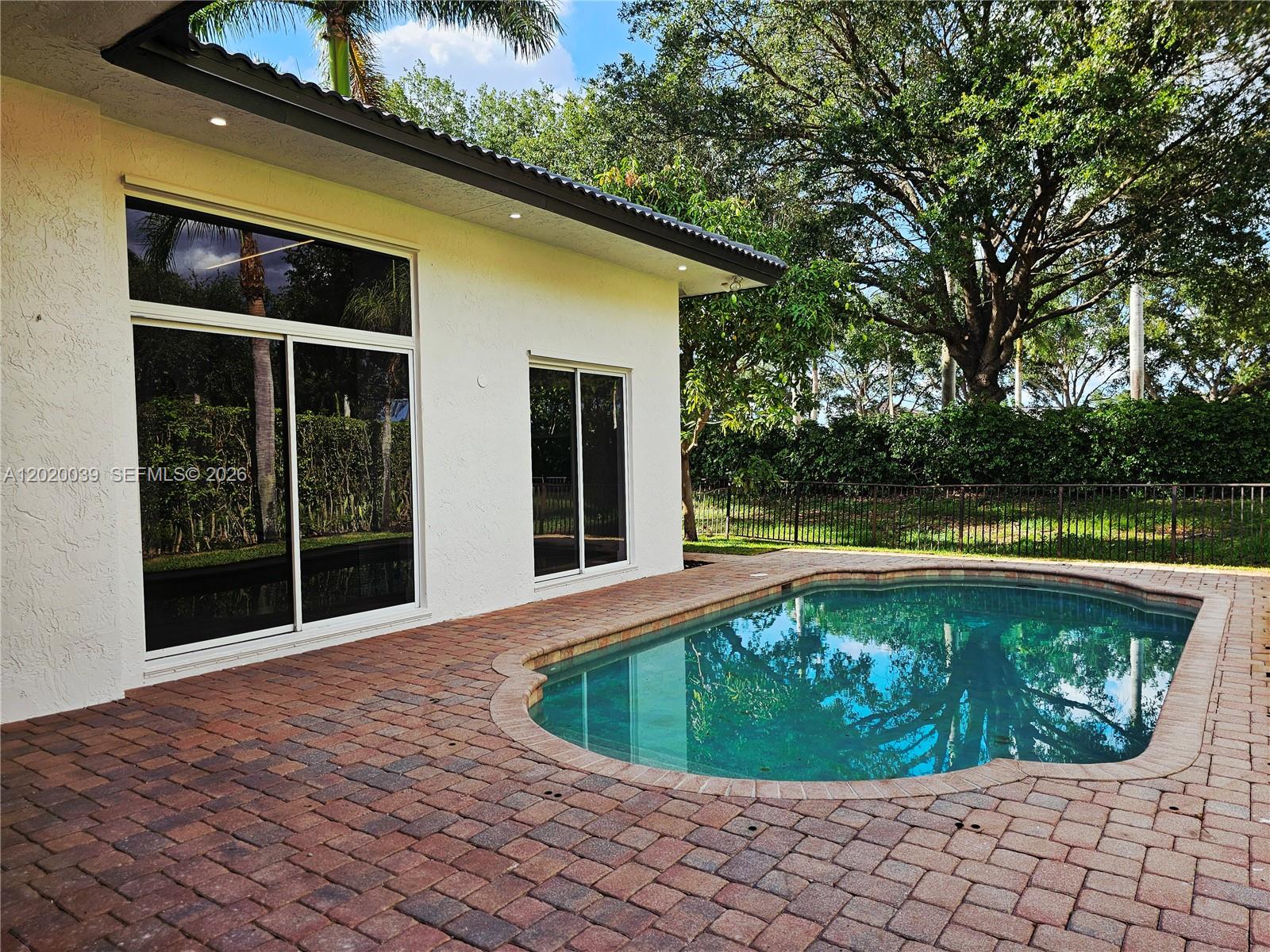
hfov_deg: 73.9
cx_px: 635
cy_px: 476
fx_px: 844
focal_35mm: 23
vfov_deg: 58.9
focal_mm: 6.3
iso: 10
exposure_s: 1/217
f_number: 1.7
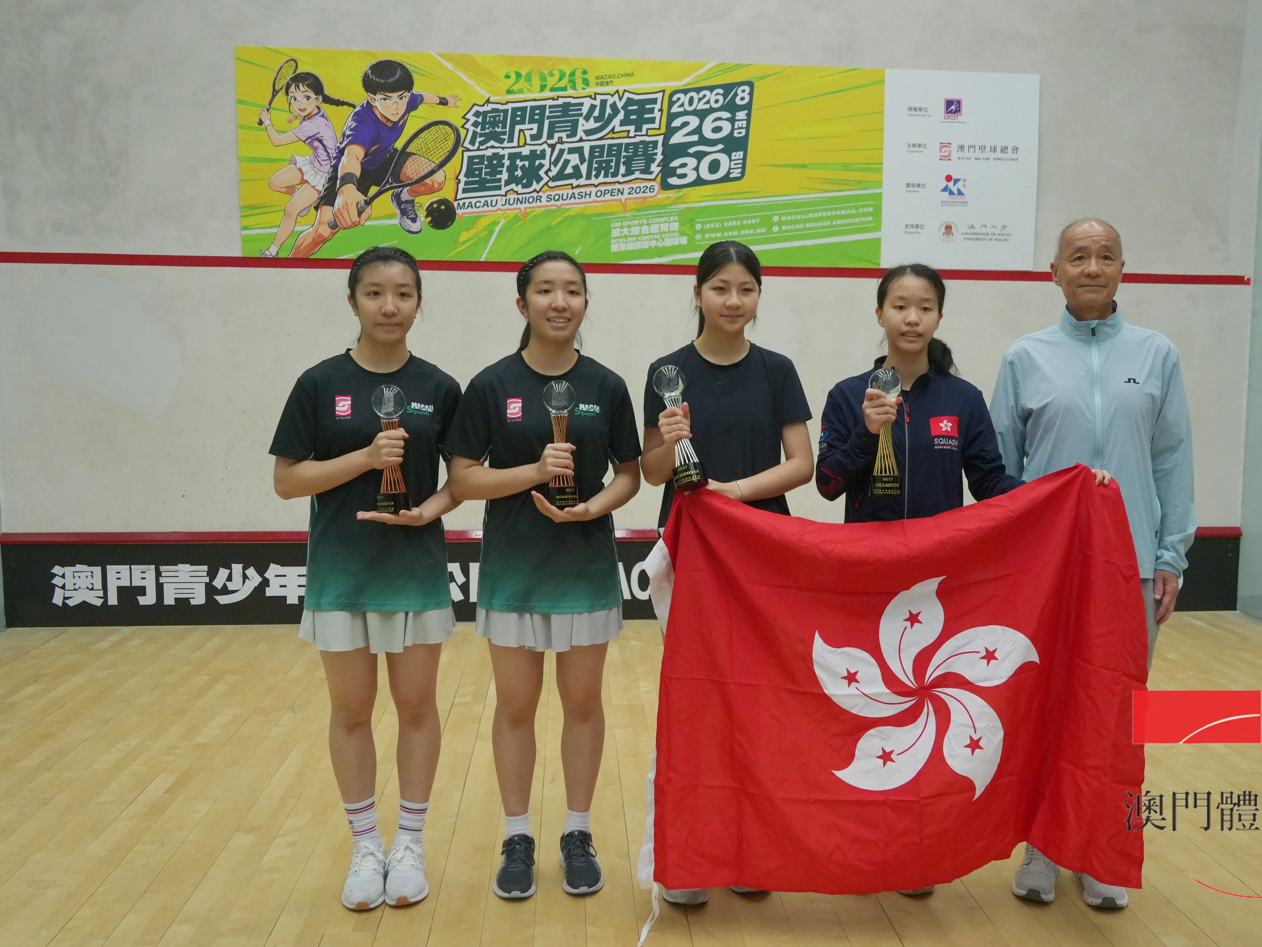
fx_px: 1150
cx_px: 705
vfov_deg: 44.7
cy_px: 476
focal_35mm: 32
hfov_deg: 57.3
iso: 1600
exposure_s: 1/640
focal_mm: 19
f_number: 4.5
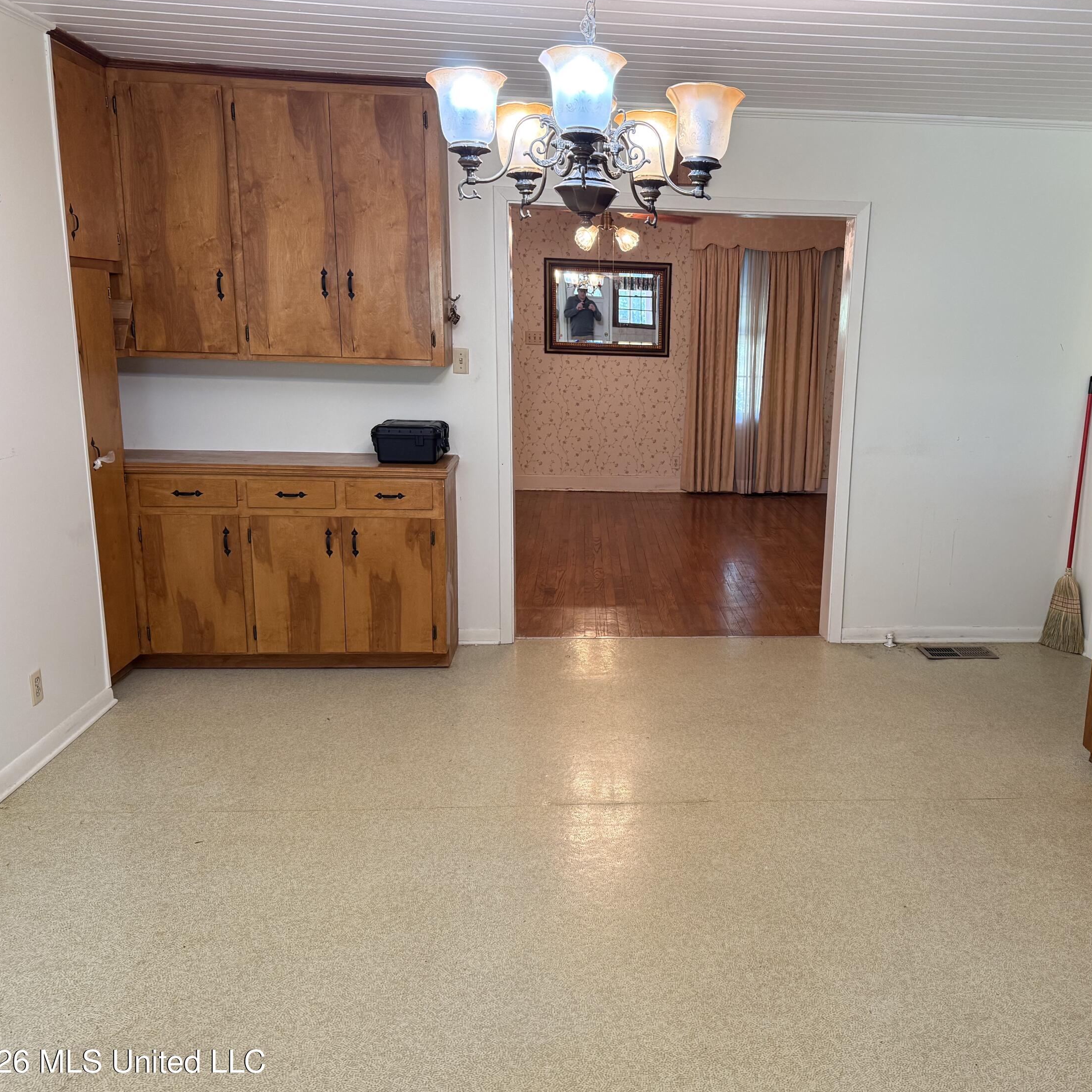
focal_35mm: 29
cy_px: 553
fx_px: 1035
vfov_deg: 55.6
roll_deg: -2.1
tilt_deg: -11.9
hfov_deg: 55.0
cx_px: 681
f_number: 1.78
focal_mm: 6.76
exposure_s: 1/60
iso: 250
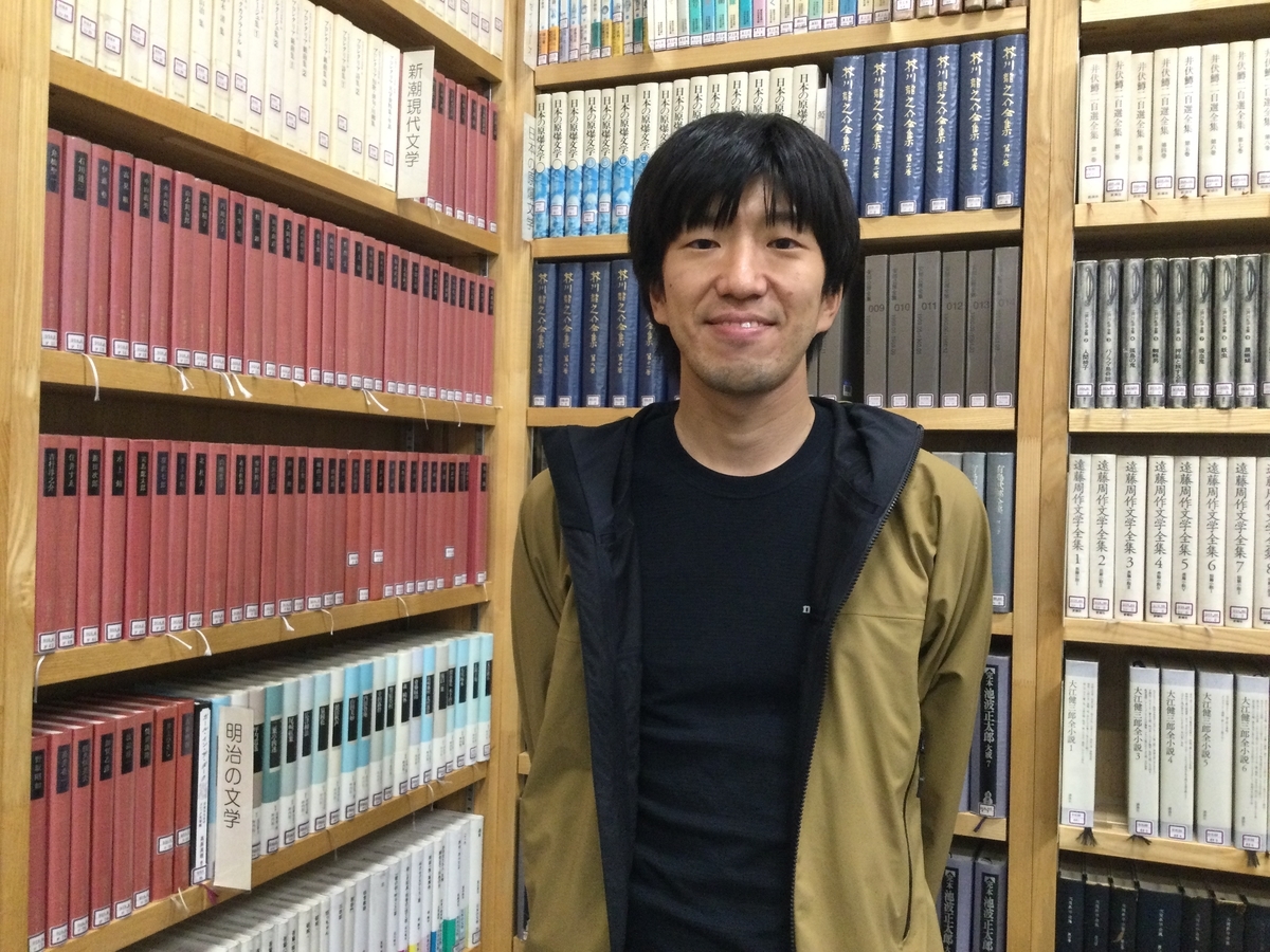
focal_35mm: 31
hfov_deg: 58.4
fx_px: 1137
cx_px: 635
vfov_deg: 45.4
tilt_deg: -0.4
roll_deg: -2.4
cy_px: 476
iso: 160
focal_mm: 3.3
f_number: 2.4
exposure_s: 1/30
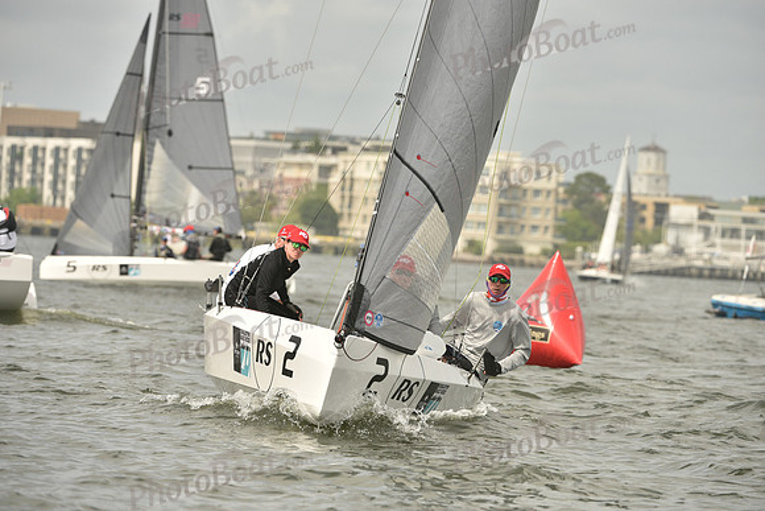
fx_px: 6376
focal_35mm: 300
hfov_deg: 6.9
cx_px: 382
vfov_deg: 4.6
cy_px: 256
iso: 320
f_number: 7.1
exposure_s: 1/1250
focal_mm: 300
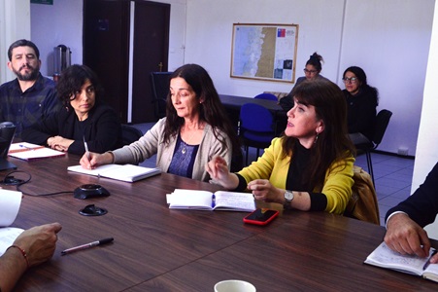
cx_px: 219
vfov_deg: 31.8
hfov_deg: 46.4
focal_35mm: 42
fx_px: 511
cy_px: 146
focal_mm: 28
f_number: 10
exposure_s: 1/60
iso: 1600
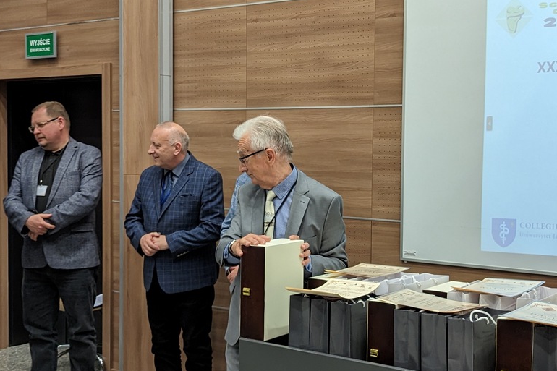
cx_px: 339
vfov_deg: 25.5
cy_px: 188
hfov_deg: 37.4
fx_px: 820
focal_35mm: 53
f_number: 1.85
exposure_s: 1/26.8
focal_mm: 6.81
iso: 108
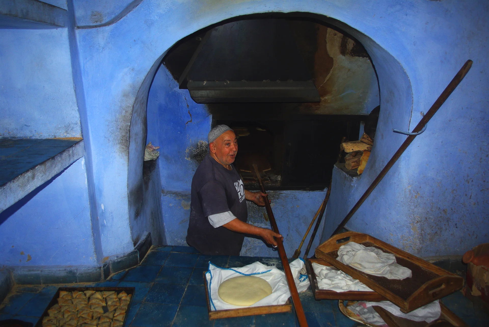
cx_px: 244
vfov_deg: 43.7
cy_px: 164
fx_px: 408
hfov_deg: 61.9
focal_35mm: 30
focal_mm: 20
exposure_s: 1/30
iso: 200
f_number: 4
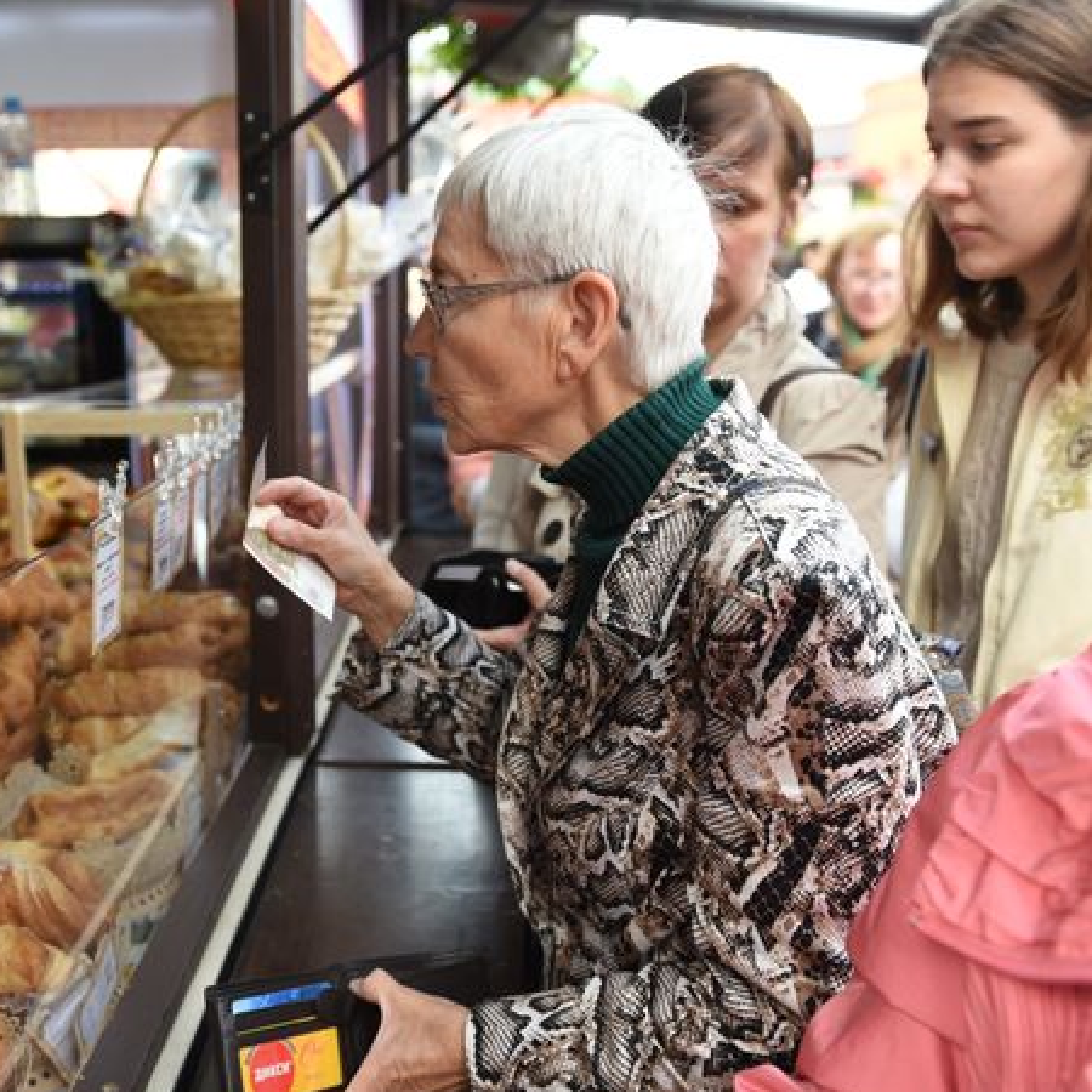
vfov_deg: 44.9
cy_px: 561
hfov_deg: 44.3
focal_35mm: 37
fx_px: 1321
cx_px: 371
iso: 1250
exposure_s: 1/500
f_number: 3.5
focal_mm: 28
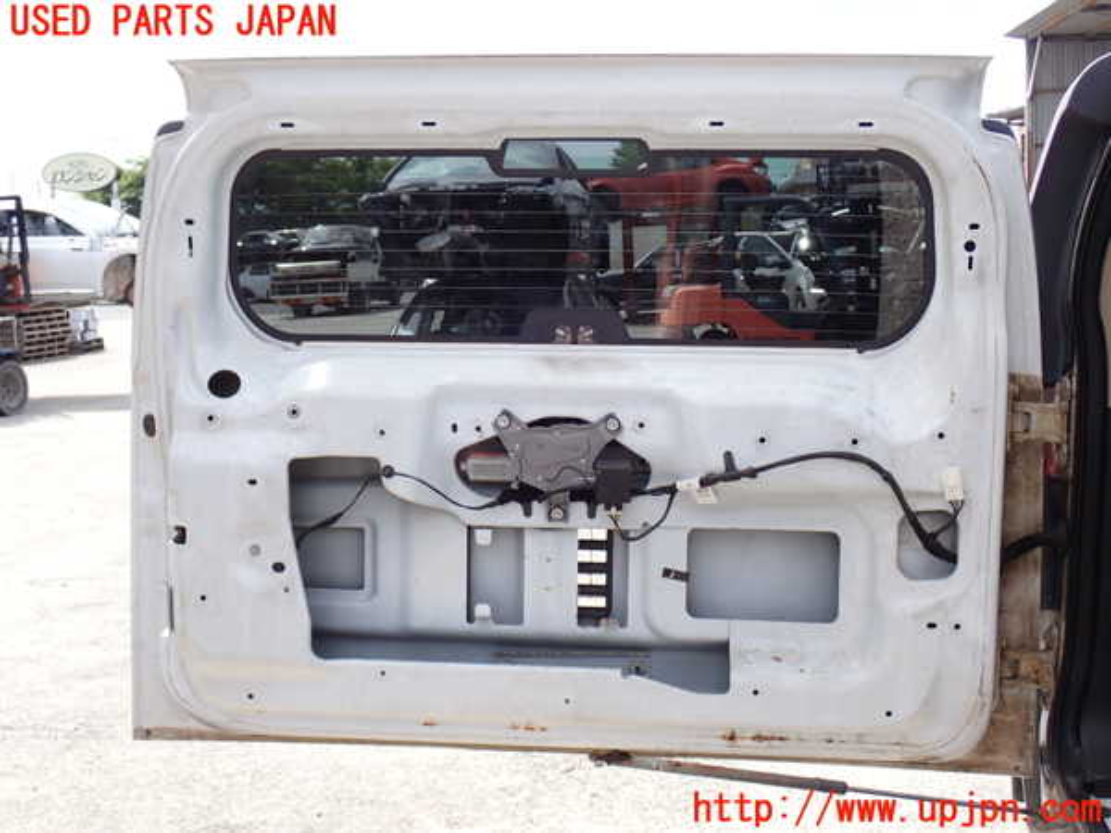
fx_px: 1412
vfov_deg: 32.9
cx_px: 556
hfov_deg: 42.9
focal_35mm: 44
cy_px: 416
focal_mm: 7.84
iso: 100
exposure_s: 1/320
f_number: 4
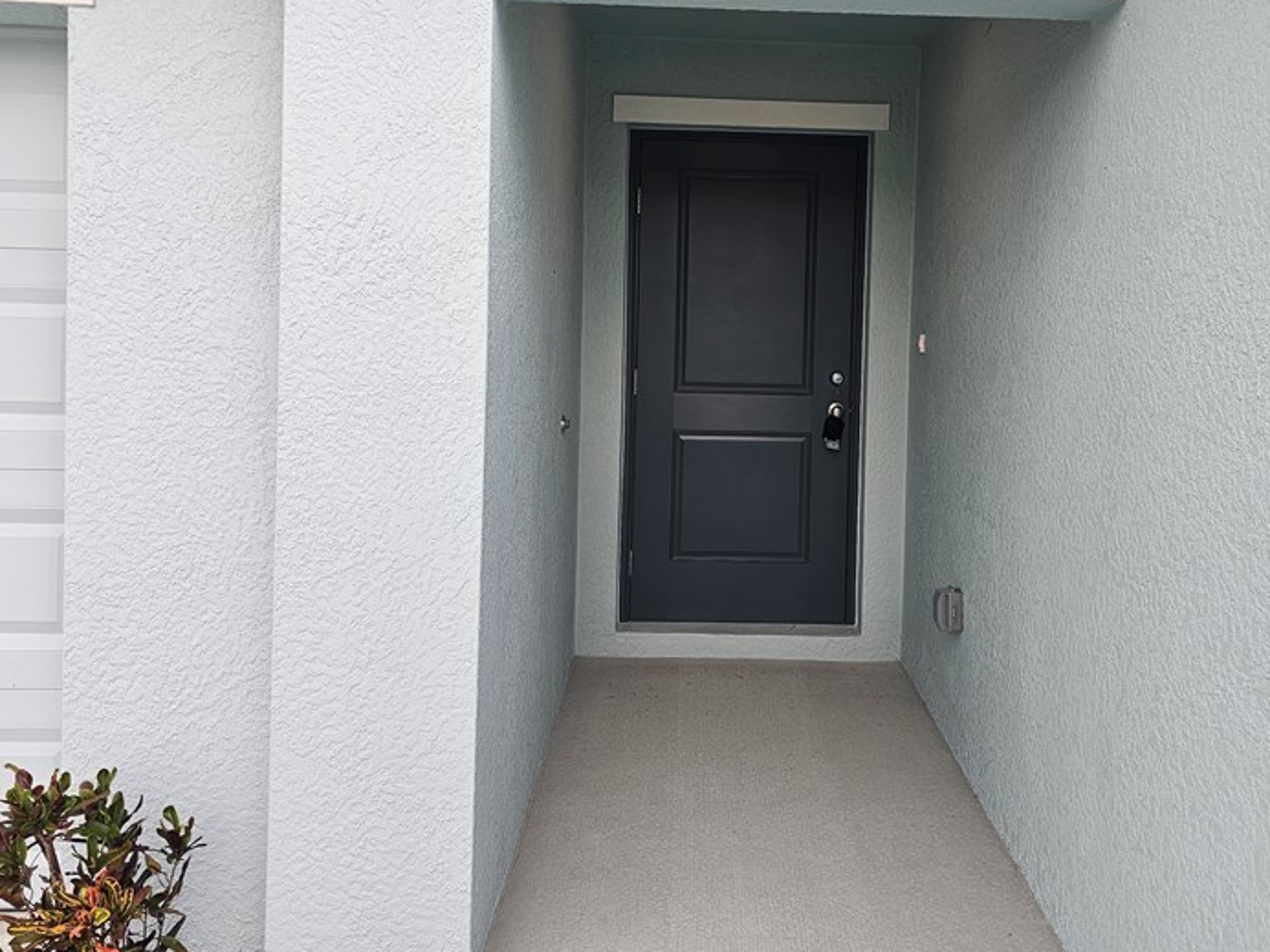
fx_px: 1248
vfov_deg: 41.3
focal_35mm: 34
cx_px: 751
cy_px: 326
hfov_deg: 53.6
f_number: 1.7
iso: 20
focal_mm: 6.3
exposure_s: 1/201
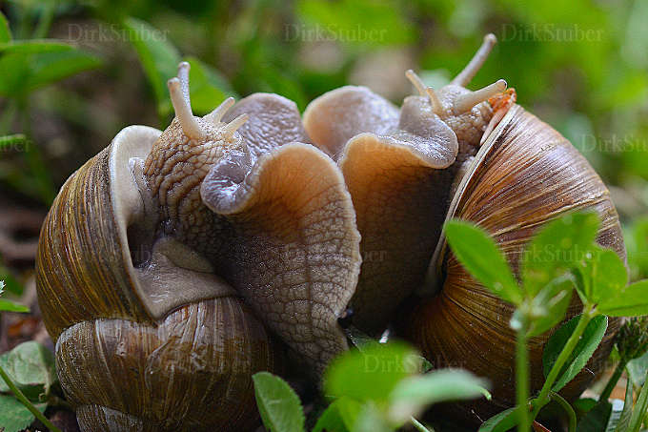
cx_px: 324
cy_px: 216
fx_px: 1080
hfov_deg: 33.4
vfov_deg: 22.6
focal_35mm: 60
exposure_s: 1/160
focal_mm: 60
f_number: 5
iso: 500
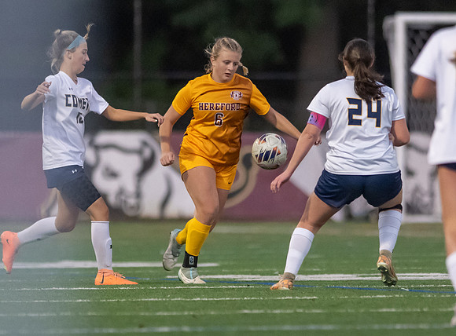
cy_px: 196
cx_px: 183
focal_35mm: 745
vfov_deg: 2.0
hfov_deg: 2.7
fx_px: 9754
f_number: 2.8
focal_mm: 300
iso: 5600
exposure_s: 1/1000
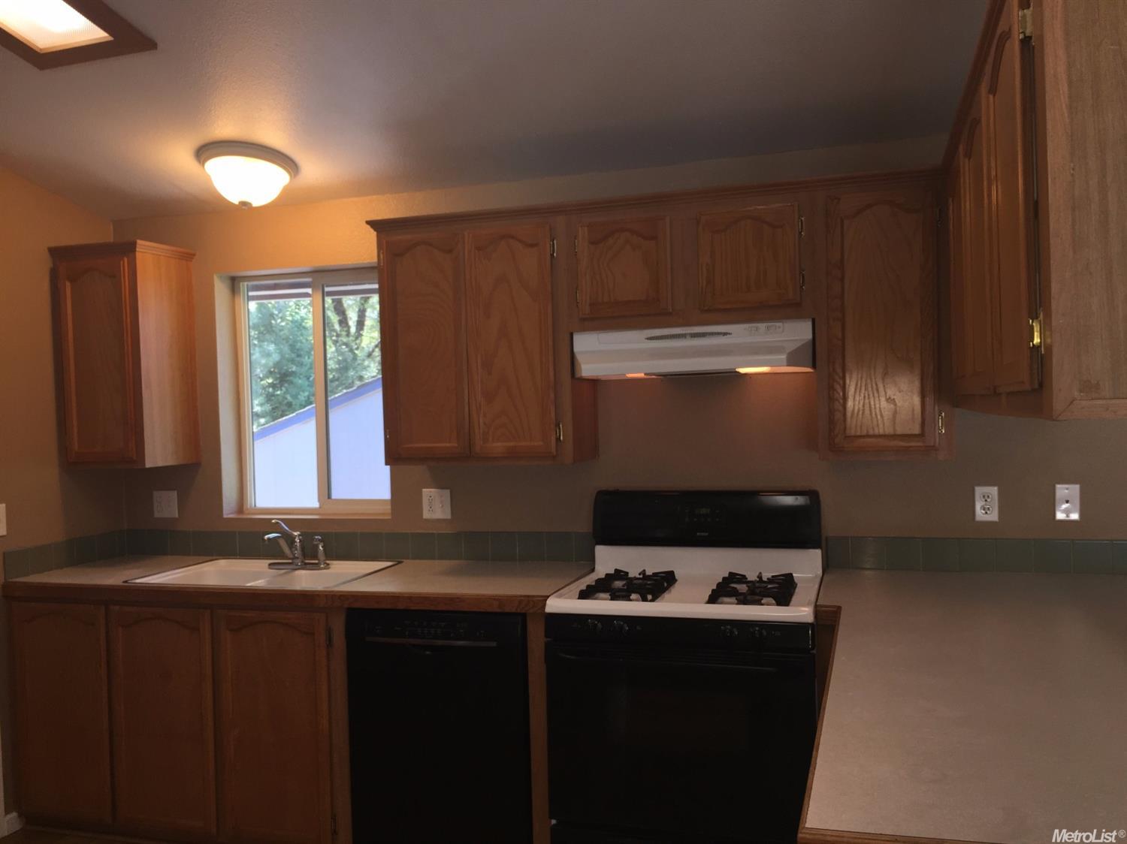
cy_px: 422
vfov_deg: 48.2
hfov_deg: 61.7
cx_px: 564
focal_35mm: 29
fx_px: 944
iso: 32
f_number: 2.2
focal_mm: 4.15
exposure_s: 1/39
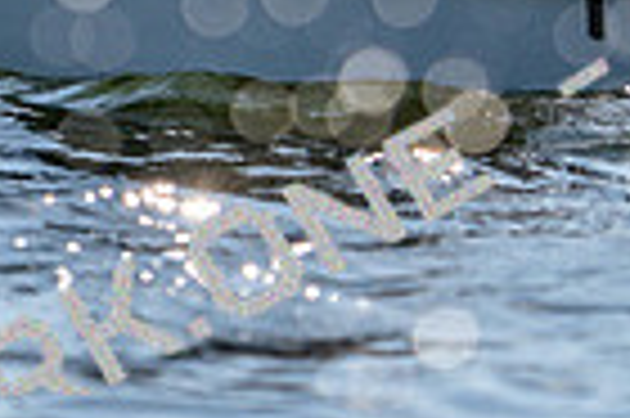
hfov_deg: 1.6
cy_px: -375
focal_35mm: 1269
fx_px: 22181
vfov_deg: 1.1
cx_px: 320
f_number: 6.3
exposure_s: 1/1600
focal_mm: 306
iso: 200
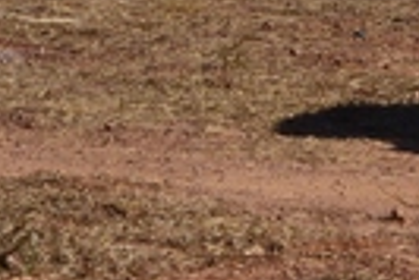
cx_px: 1222
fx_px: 7409
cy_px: -370
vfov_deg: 2.2
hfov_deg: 3.2
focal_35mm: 636
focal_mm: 55
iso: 250
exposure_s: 1/500
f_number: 11
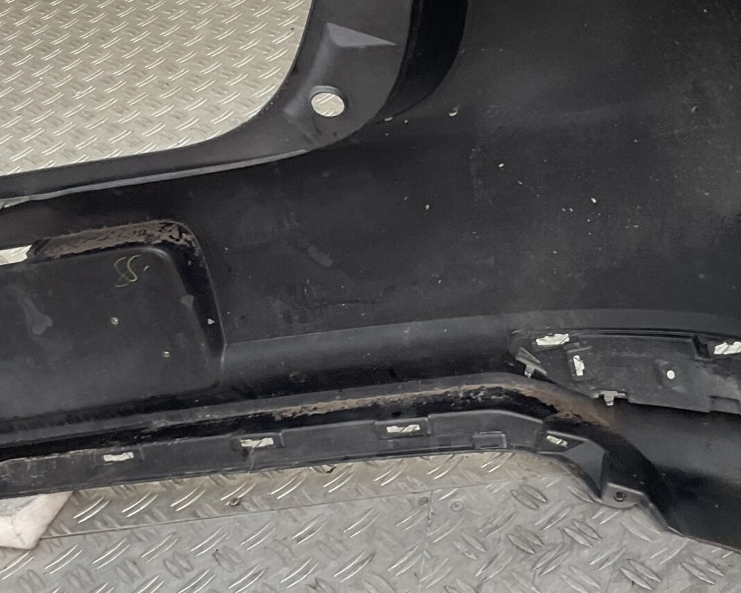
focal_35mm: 68
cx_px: 450
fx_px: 1491
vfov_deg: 22.5
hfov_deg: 27.8
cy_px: 303
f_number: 1.8
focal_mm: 3
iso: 40
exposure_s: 1/120
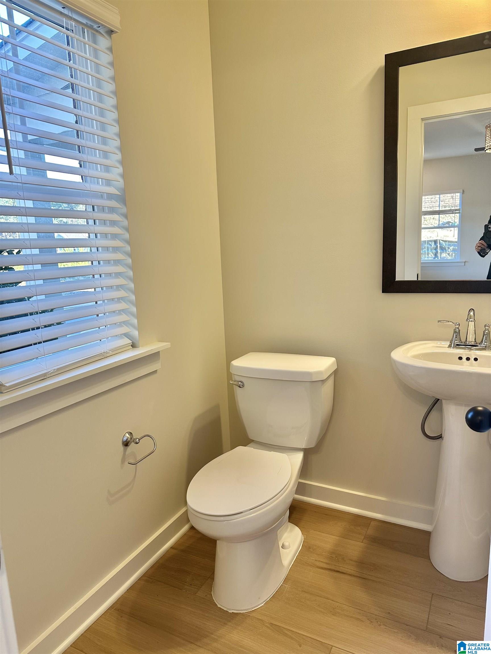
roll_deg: +2.8
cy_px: 327
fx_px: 454
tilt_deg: -10.1
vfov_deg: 71.6
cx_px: 246
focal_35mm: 24
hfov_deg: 56.8
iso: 125
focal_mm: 6.86
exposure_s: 1/120
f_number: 1.78
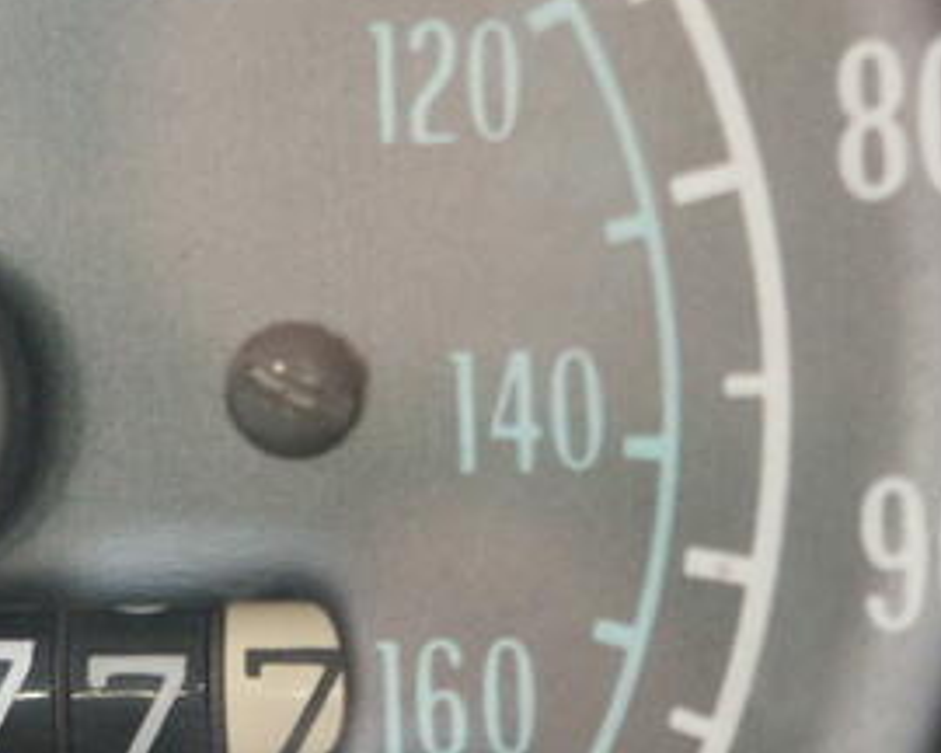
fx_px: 11418
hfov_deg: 4.7
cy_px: 617
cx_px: -42
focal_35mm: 410
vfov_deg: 3.8
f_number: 3.5
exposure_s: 1/60
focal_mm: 44.82
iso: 200
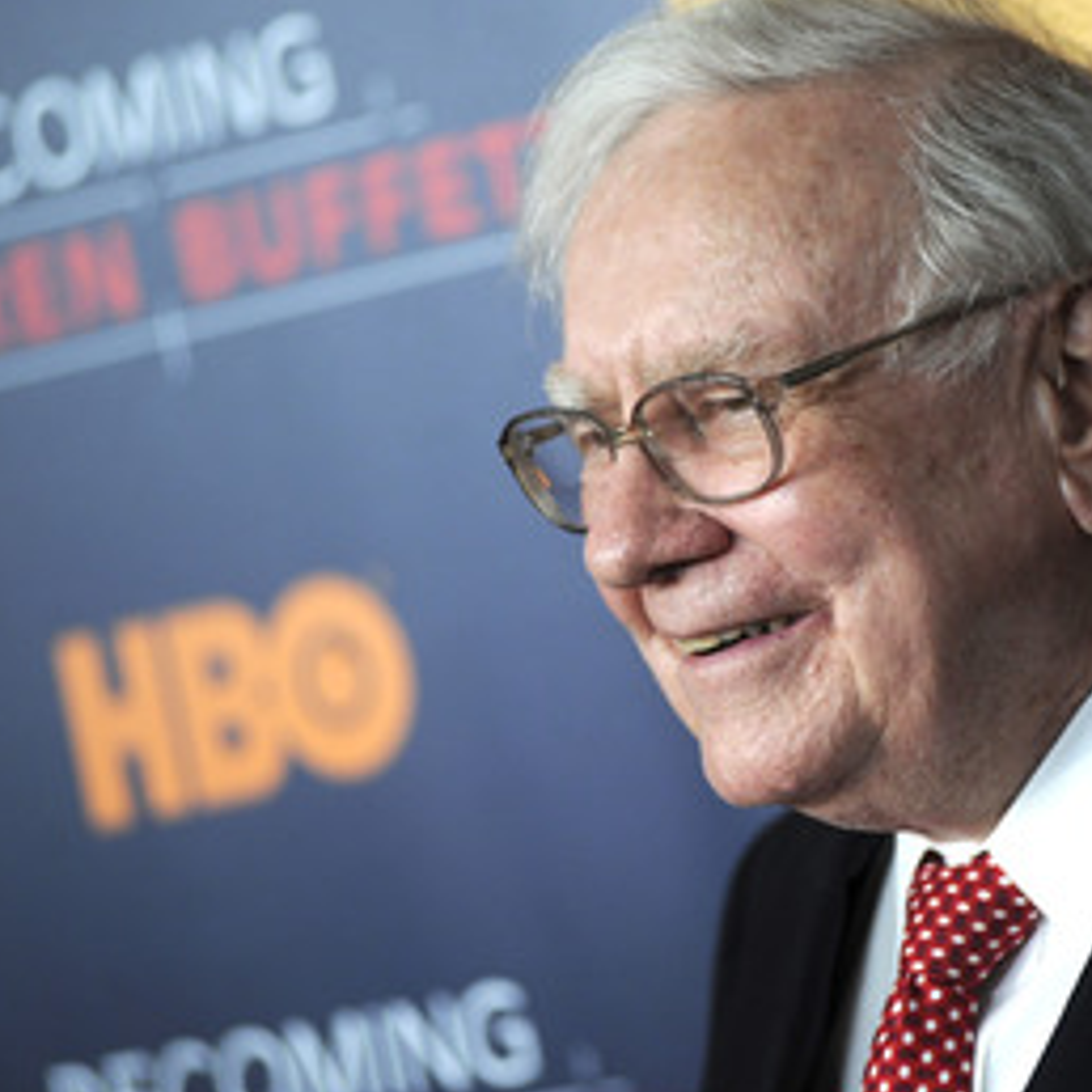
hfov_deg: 6.9
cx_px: 766
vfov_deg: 6.9
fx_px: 8994
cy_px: 563
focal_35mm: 252
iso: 1600
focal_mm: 170
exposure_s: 1/320
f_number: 3.5
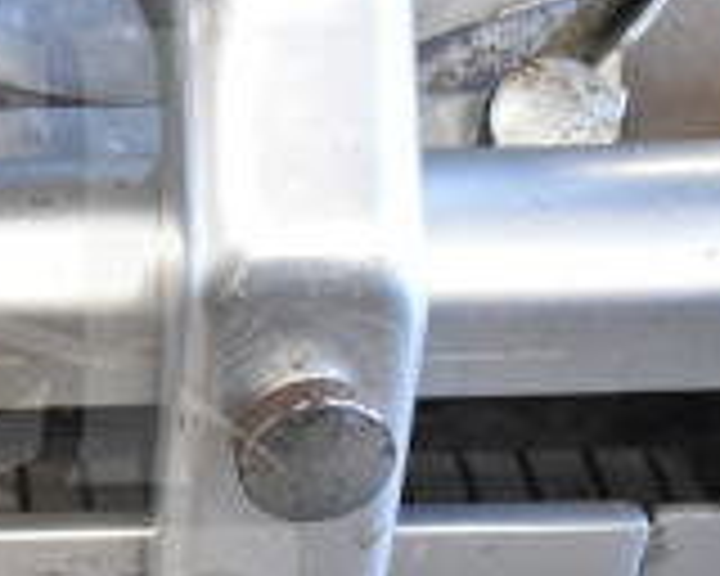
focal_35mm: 113
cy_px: 385
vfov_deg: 13.6
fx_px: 2403
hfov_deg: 16.2
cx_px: -212
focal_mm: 21
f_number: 3.8
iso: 1600
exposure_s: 1/40
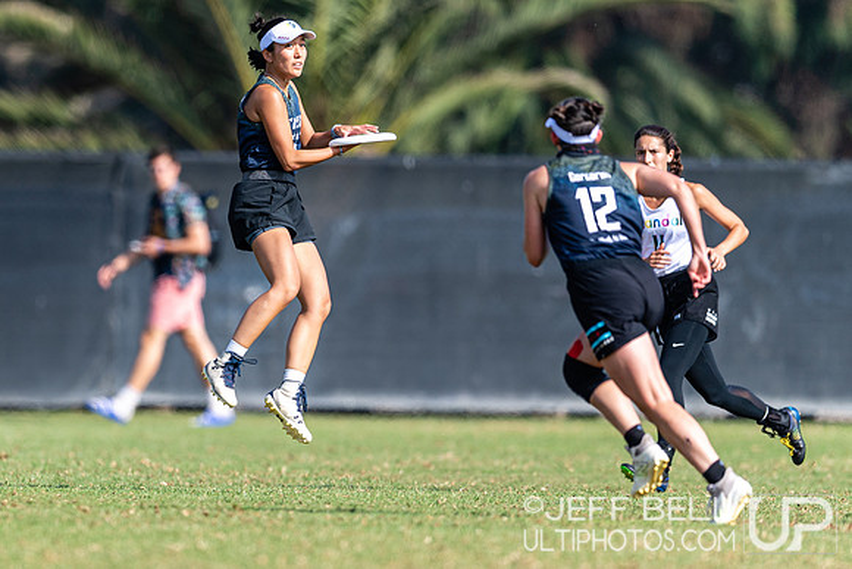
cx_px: 280
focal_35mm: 717
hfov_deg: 2.9
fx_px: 16961
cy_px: 288
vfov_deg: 1.9
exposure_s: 1/2000
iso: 100
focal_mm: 400
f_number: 2.8
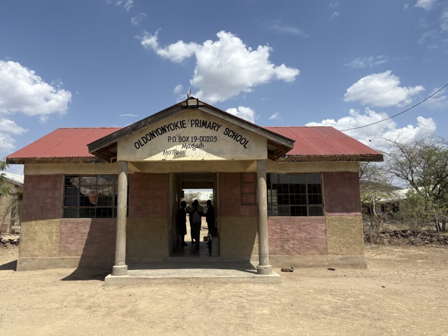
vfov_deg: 48.2
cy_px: 154
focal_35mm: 29
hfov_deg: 61.5
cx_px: 202
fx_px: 375
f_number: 1.6
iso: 50
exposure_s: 1/4950
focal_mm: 5.96
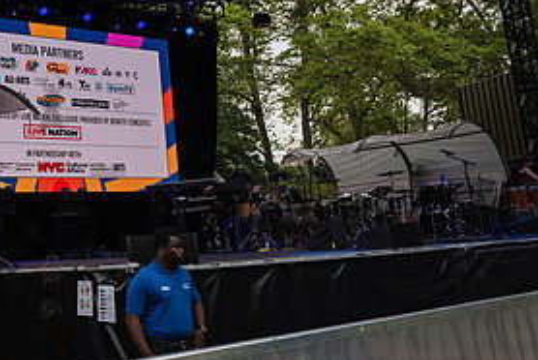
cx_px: 50
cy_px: 96
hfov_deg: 37.0
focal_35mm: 50
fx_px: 748
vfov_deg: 26.7
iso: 1000
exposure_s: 1/1600
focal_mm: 24
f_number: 4.5
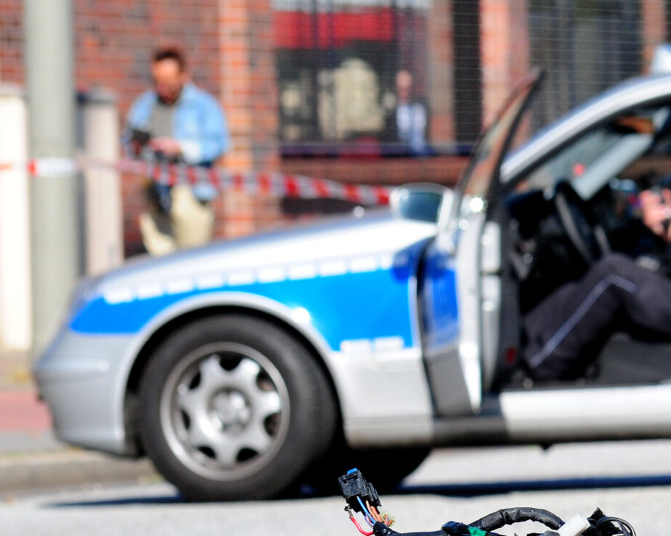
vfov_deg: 3.5
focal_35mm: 440
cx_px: 678
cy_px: 583
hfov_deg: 4.4
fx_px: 8736
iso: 800
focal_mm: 170
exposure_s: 1/640
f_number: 13
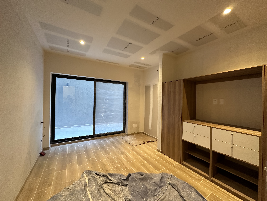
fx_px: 108
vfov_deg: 85.7
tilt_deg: -0.1
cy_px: 100
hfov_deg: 102.1
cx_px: 134
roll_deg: -1.0
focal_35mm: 14
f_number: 2.2
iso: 320
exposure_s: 1/60
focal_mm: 2.22
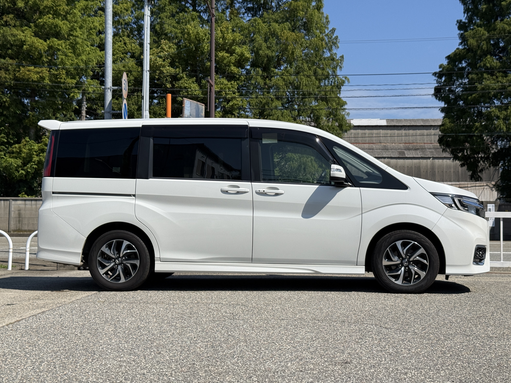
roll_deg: -0.3
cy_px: 189
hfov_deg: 38.9
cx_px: 260
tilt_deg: +2.4
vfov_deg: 29.7
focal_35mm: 49
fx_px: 723
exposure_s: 1/7874
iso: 80
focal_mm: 6.76
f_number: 1.78
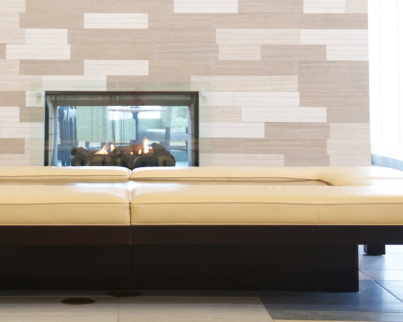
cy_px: 31
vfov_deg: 18.0
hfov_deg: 22.6
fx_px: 1002
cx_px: 123
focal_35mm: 84
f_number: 3.2
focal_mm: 38
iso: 500
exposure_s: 1/60
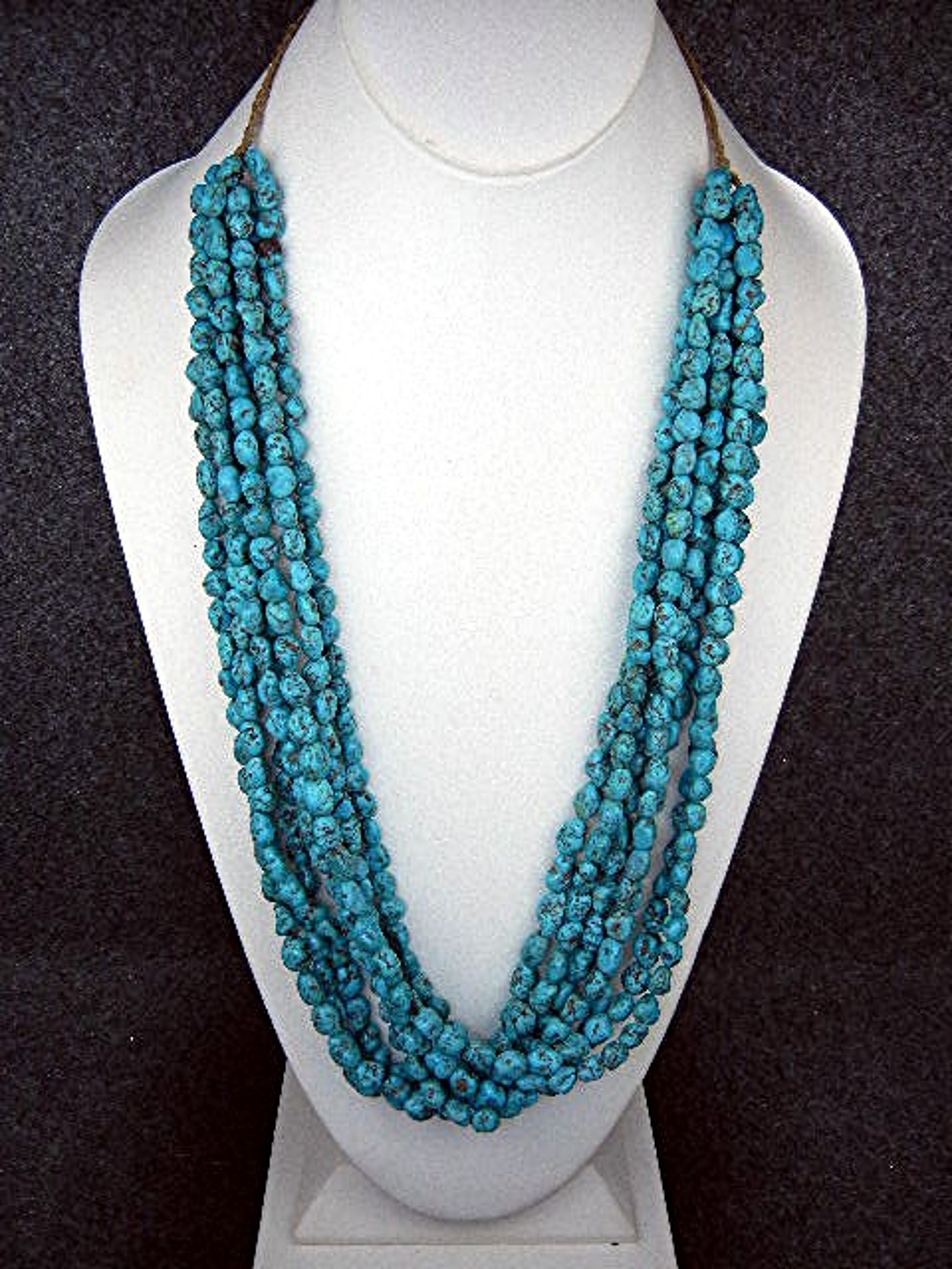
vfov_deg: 60.0
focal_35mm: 30
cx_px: 476
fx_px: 1100
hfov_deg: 46.8
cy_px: 634
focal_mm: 5.4
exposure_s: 1/45
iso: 200
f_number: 3.5
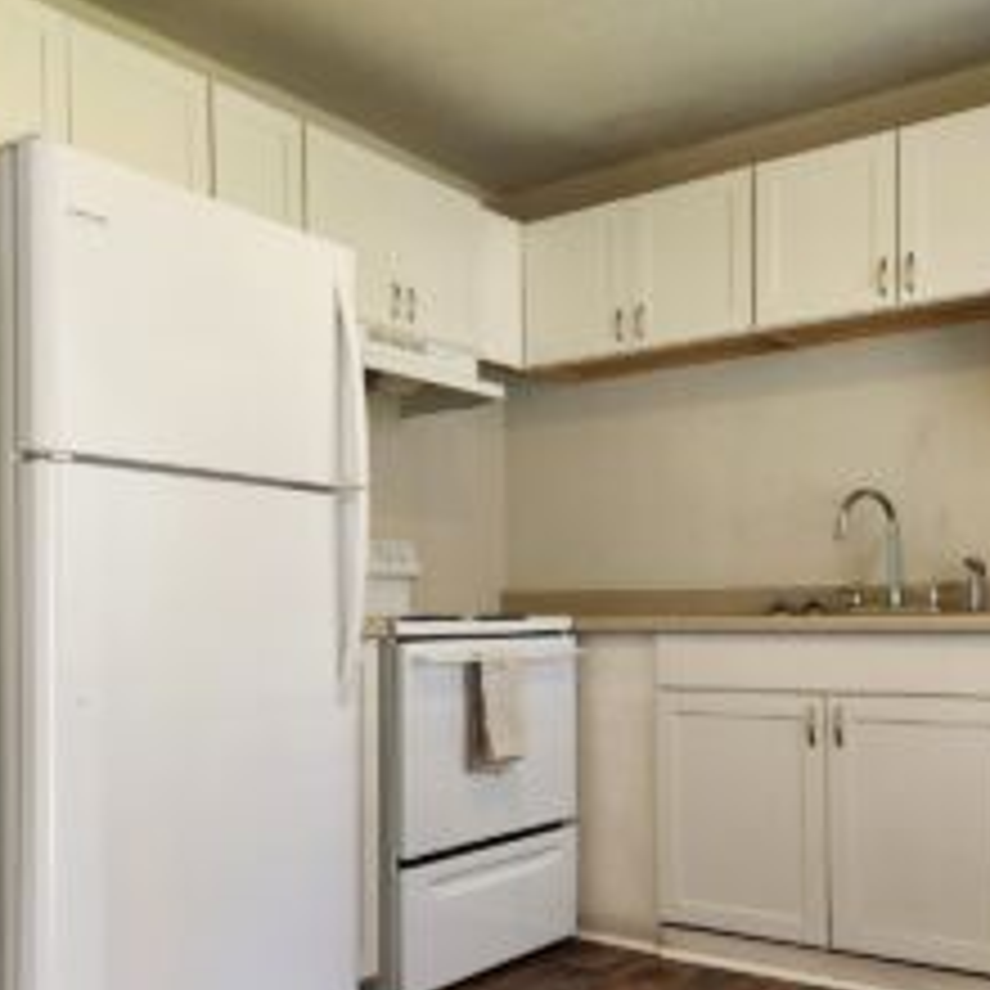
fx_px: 1197
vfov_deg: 44.4
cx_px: 400
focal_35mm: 37
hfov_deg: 44.7
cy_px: 639
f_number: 1.8
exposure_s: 1/180
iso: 200
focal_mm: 5.4
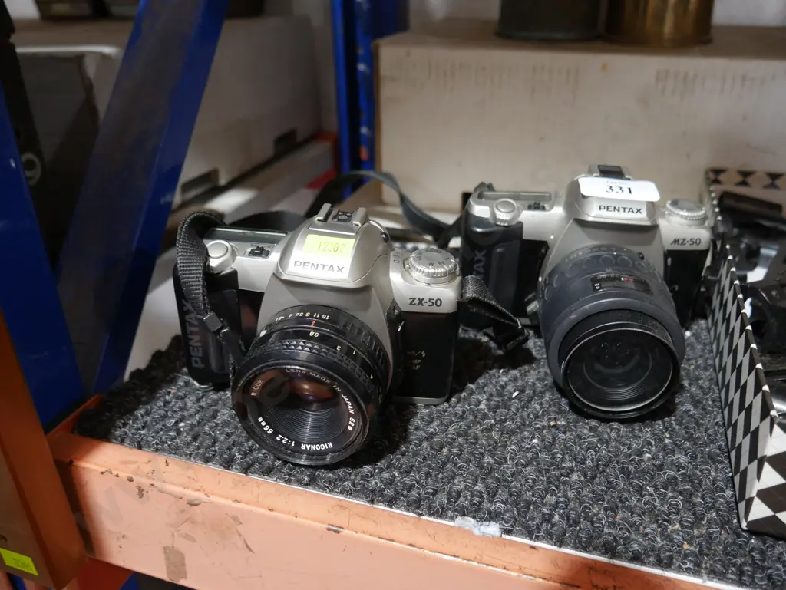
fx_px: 636
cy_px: 295
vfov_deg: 49.8
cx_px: 393
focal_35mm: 28
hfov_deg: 63.4
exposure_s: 1/60
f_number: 3.5
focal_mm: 14
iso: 500
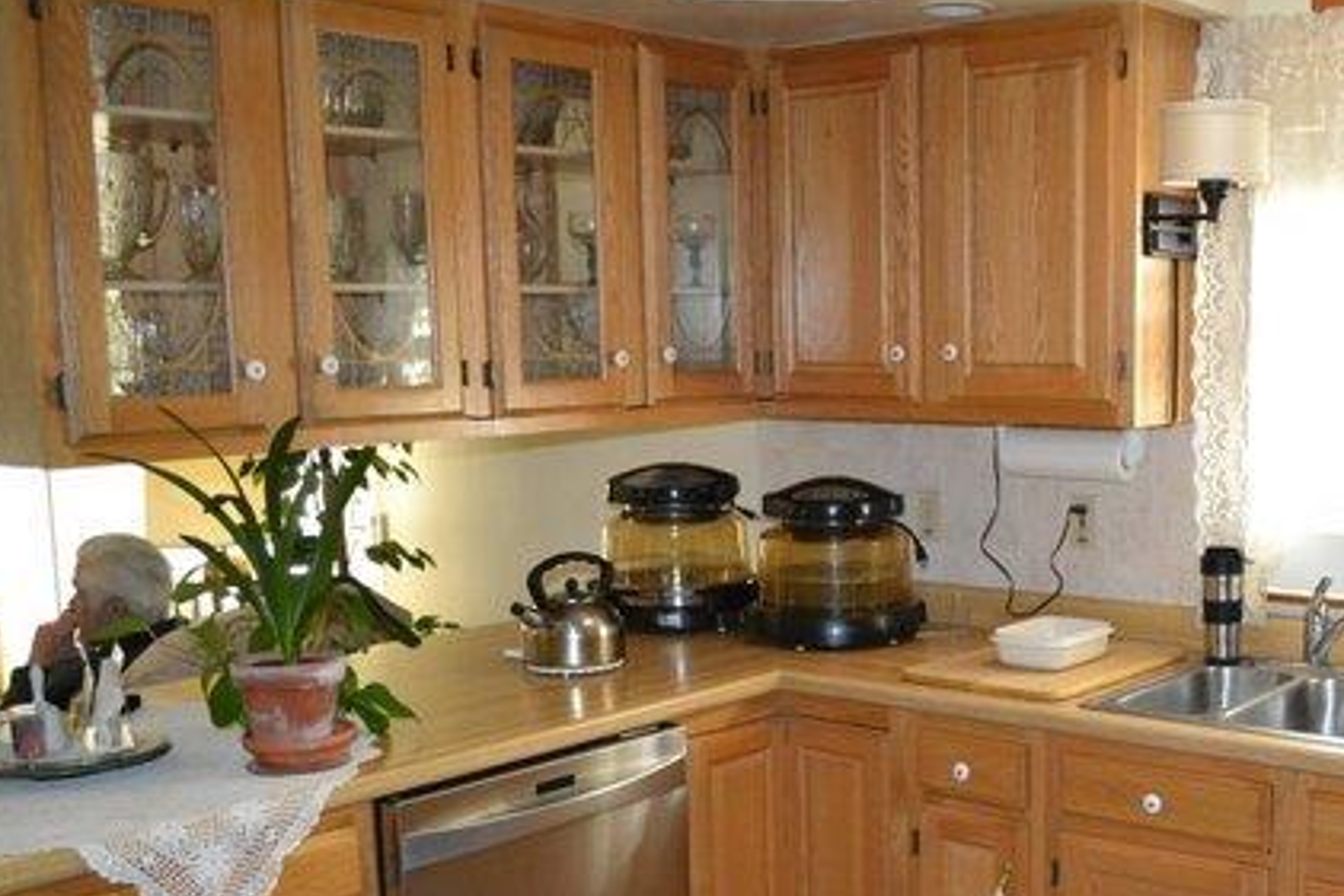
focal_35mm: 41
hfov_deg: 45.8
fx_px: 1531
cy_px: 585
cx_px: 999
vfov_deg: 32.4
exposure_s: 1/60
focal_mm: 18
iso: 1800
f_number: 3.5
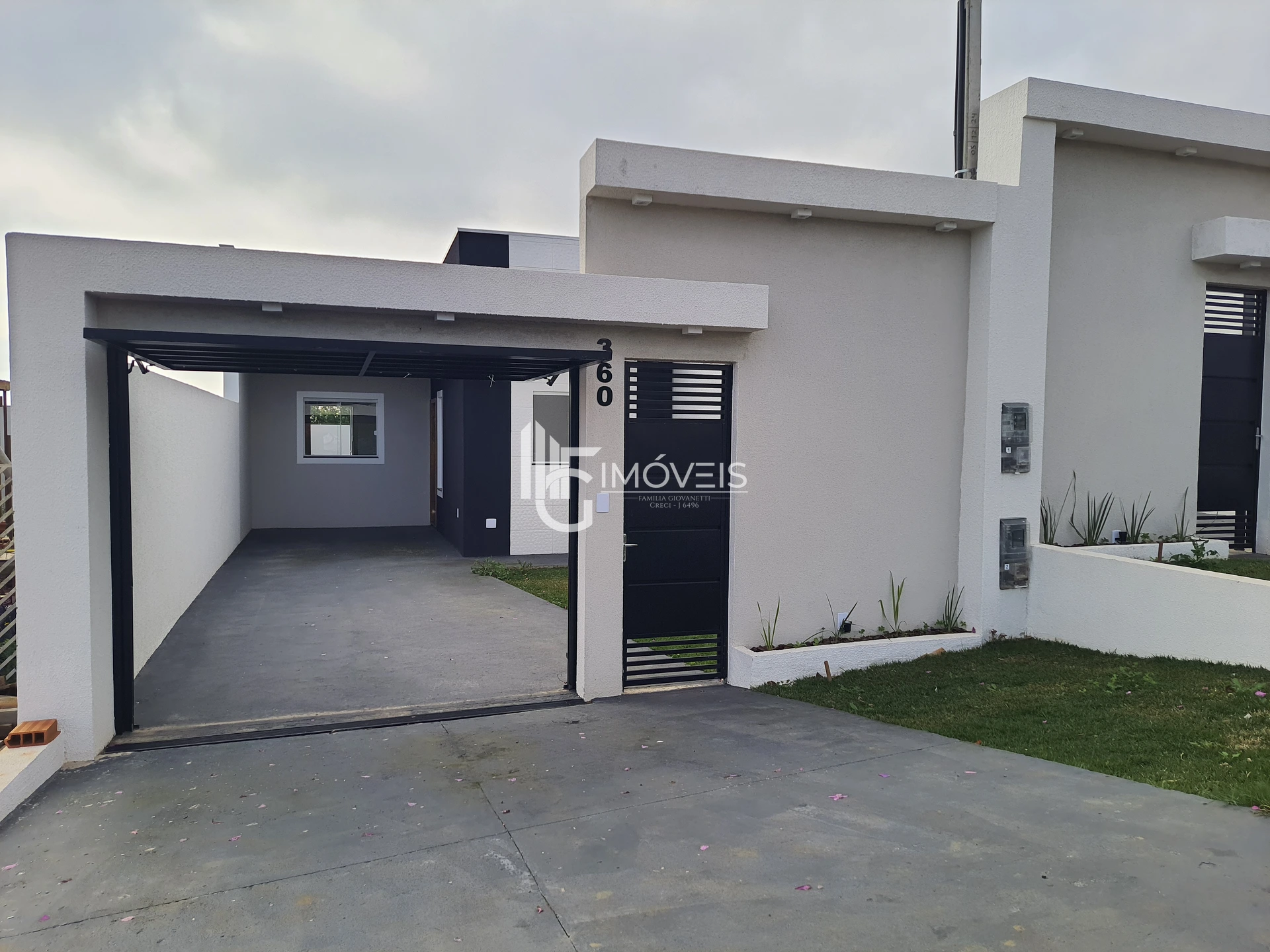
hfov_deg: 71.6
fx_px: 881
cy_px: 476
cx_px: 635
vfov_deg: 56.8
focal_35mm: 24
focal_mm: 5.23
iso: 50
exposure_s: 1/1104
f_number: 1.8
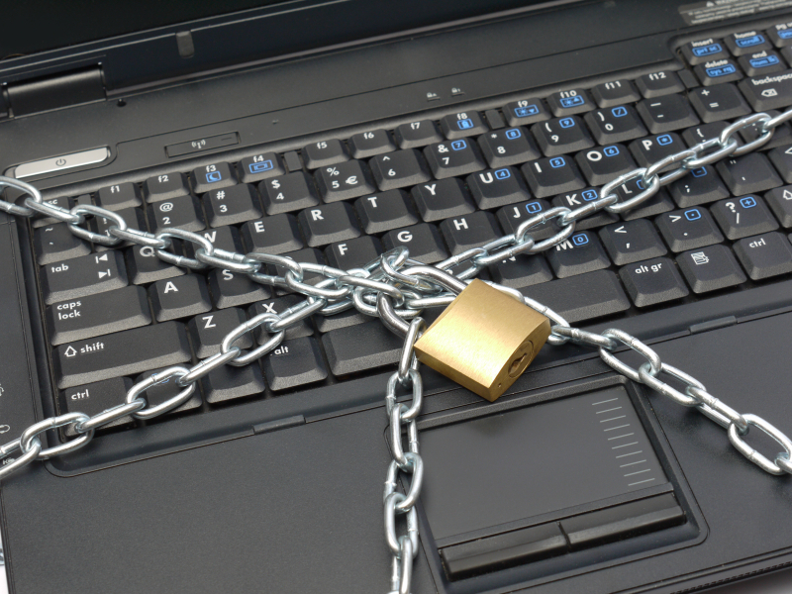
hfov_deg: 24.4
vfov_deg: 18.4
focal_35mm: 80
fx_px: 1830
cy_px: 297
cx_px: 396
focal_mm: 40
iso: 160
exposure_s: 1/160
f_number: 10
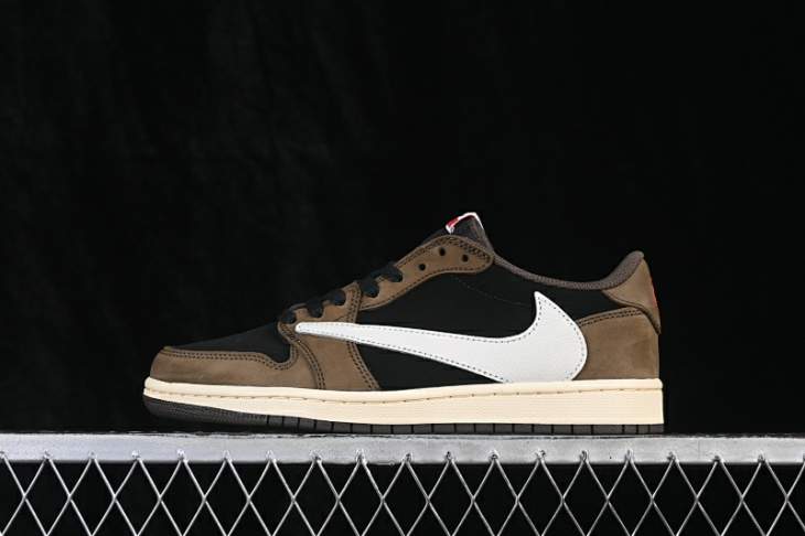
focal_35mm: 75
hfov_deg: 27.0
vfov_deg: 18.2
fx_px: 1676
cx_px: 402
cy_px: 268
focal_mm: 50
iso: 160
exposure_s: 1/80
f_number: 7.1
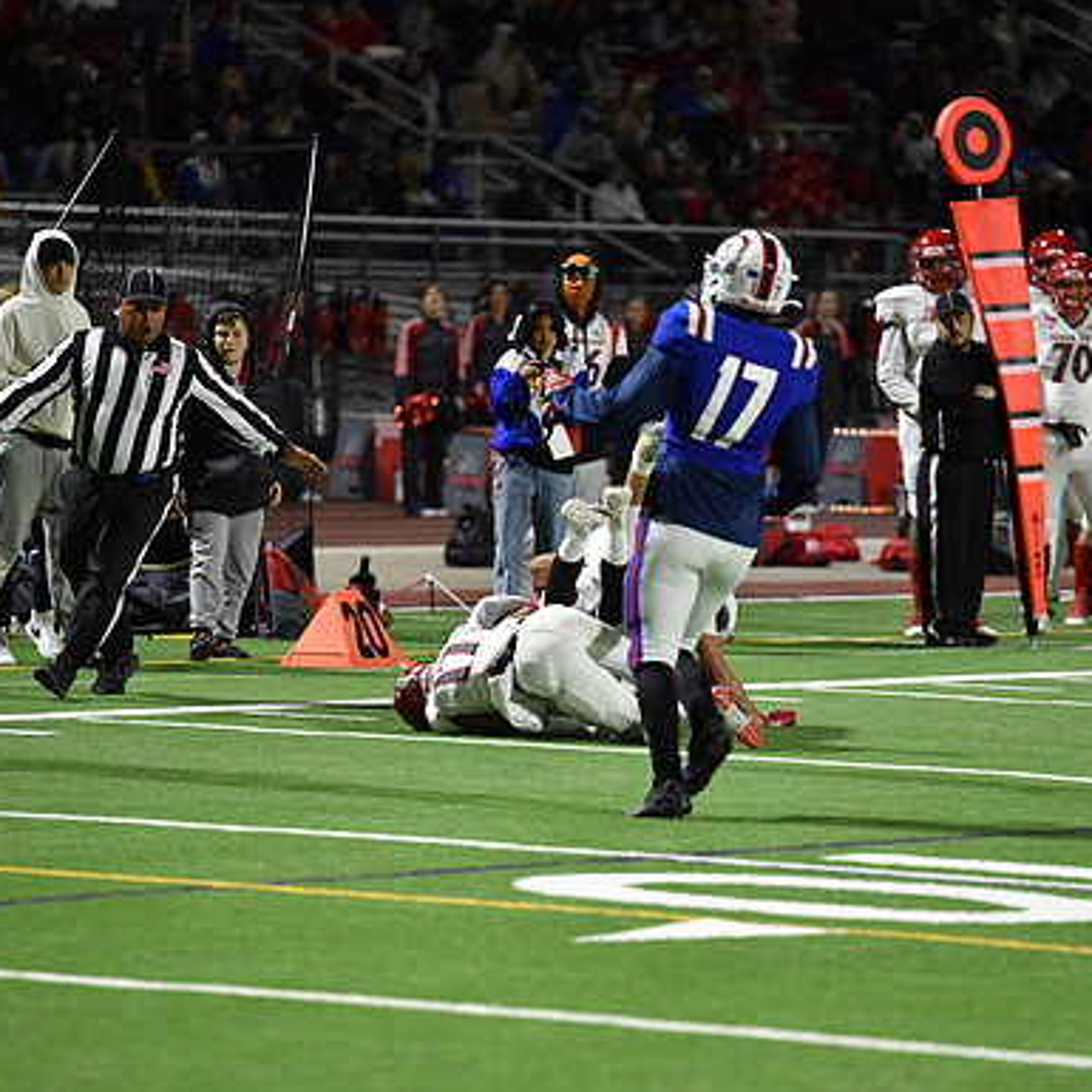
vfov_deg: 7.0
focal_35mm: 250
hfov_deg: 7.0
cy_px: 546
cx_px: 581
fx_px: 8923
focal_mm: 195
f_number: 2.8
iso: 4500
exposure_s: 1/500
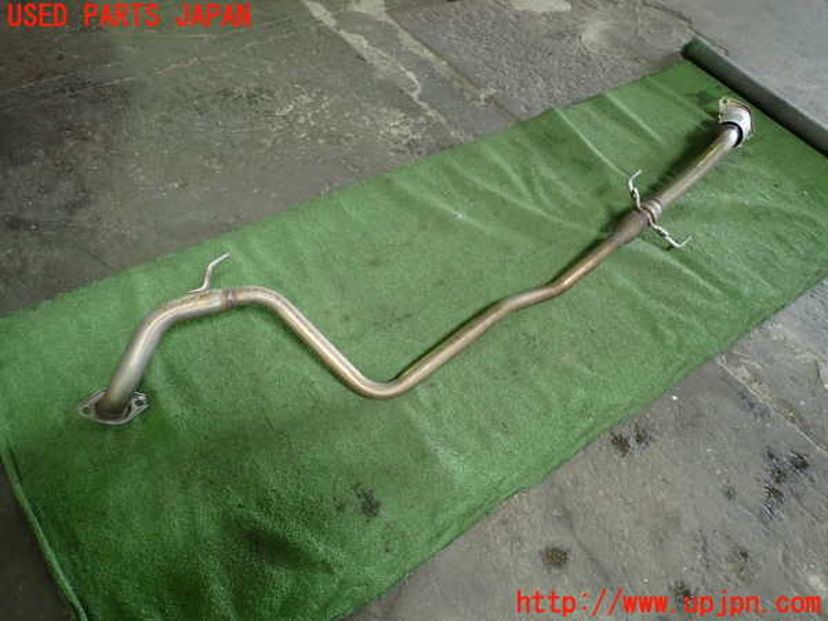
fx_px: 598
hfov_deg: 69.4
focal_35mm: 25
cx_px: 414
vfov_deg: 54.9
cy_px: 310
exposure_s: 1/30
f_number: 2
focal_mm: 4.5
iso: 200
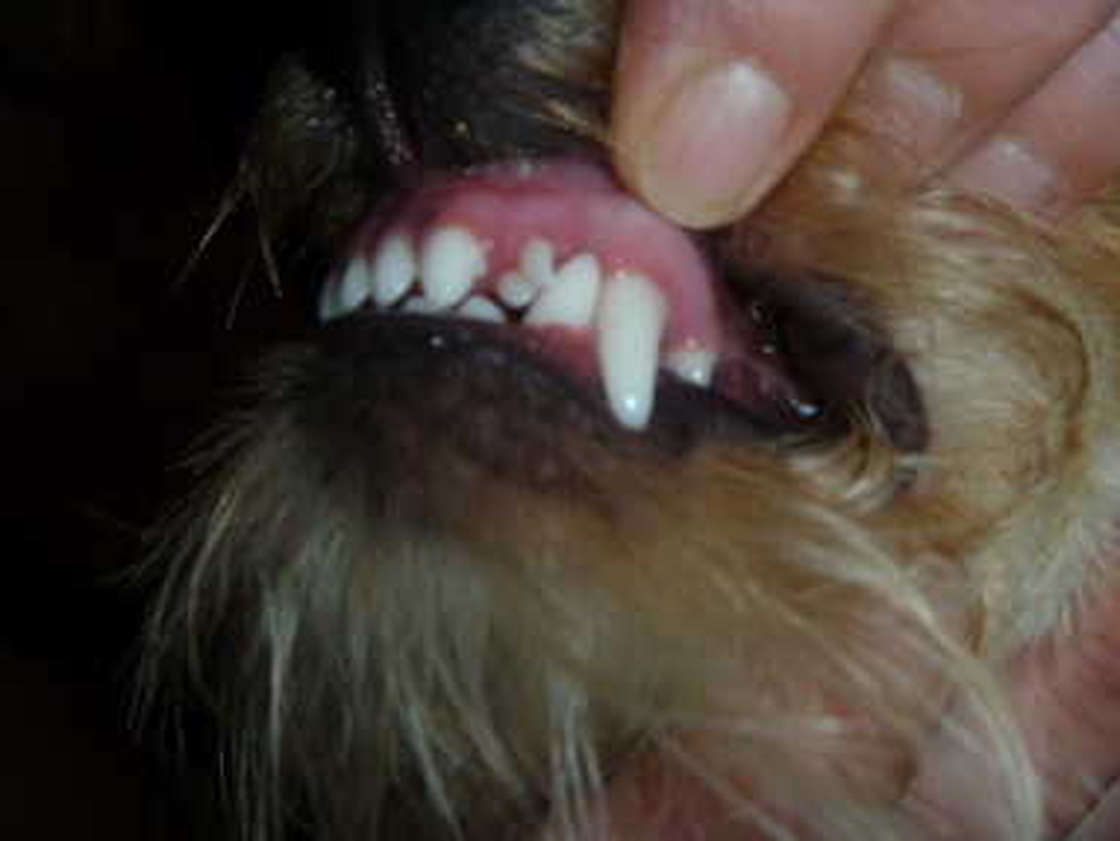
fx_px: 1133
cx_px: 560
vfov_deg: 40.7
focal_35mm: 35
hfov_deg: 52.6
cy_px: 420
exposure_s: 1/60
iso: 80
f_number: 3.5
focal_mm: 6.3
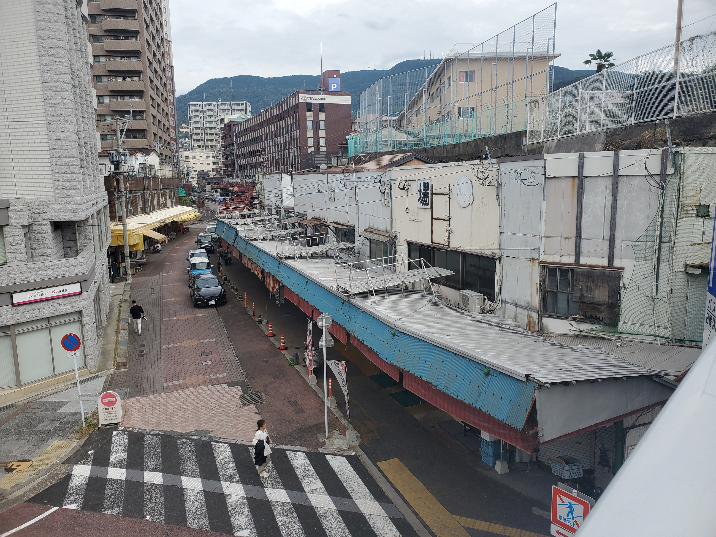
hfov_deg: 67.3
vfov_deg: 53.1
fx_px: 538
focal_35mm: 26
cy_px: 268
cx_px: 358
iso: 50
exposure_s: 1/800
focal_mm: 4.3
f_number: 2.4
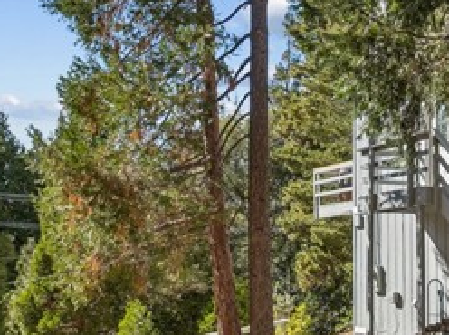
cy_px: 247
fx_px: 803
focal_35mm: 62
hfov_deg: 30.6
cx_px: 353
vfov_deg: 23.4
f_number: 2.8
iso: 100
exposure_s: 1/60
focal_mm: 12.3
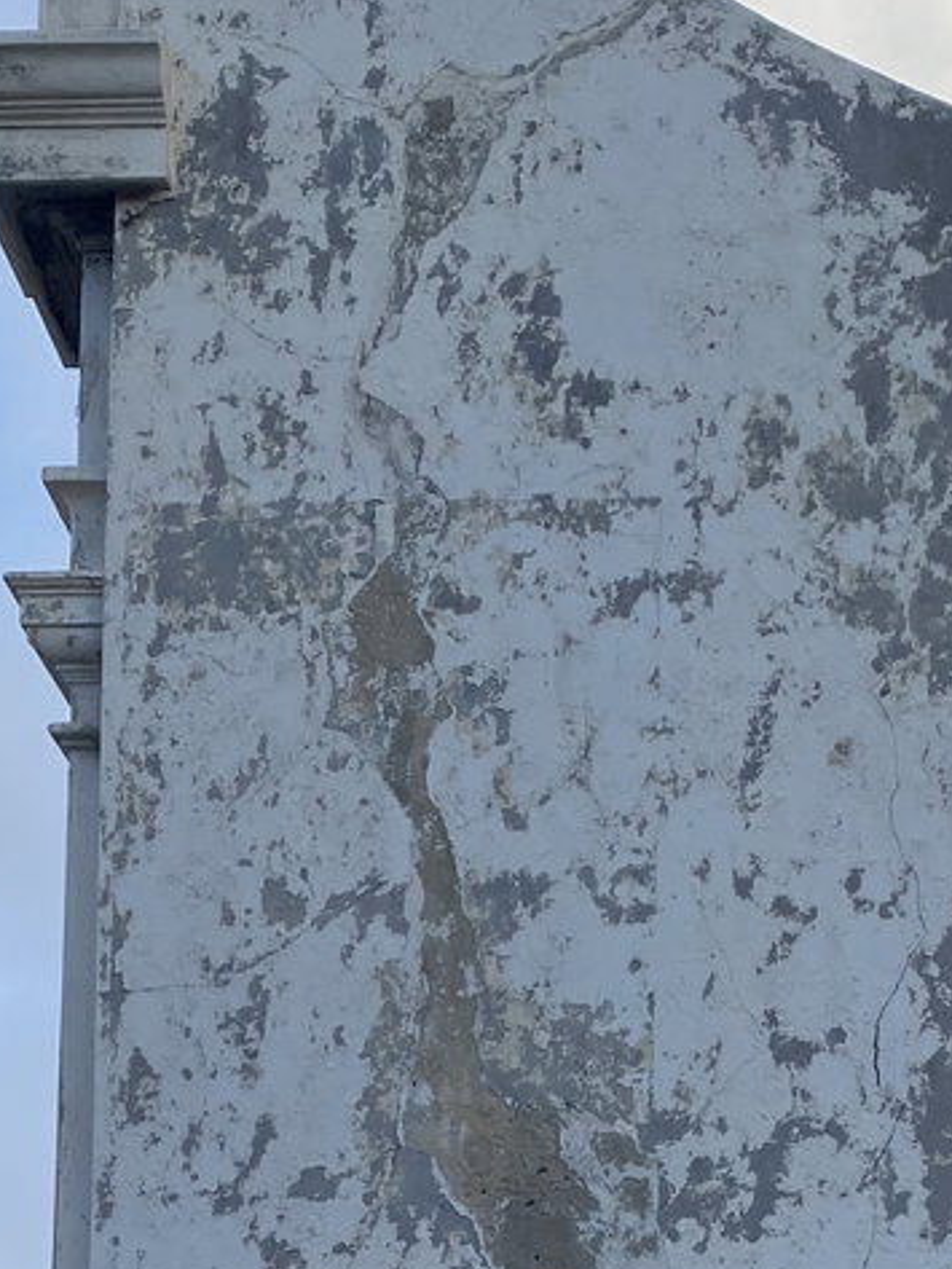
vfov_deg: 21.2
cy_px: 1390
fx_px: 3225
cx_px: 641
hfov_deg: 16.7
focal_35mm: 88
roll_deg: -1.1
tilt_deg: +7.5
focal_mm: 4.25
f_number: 1.8
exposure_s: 1/981
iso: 32
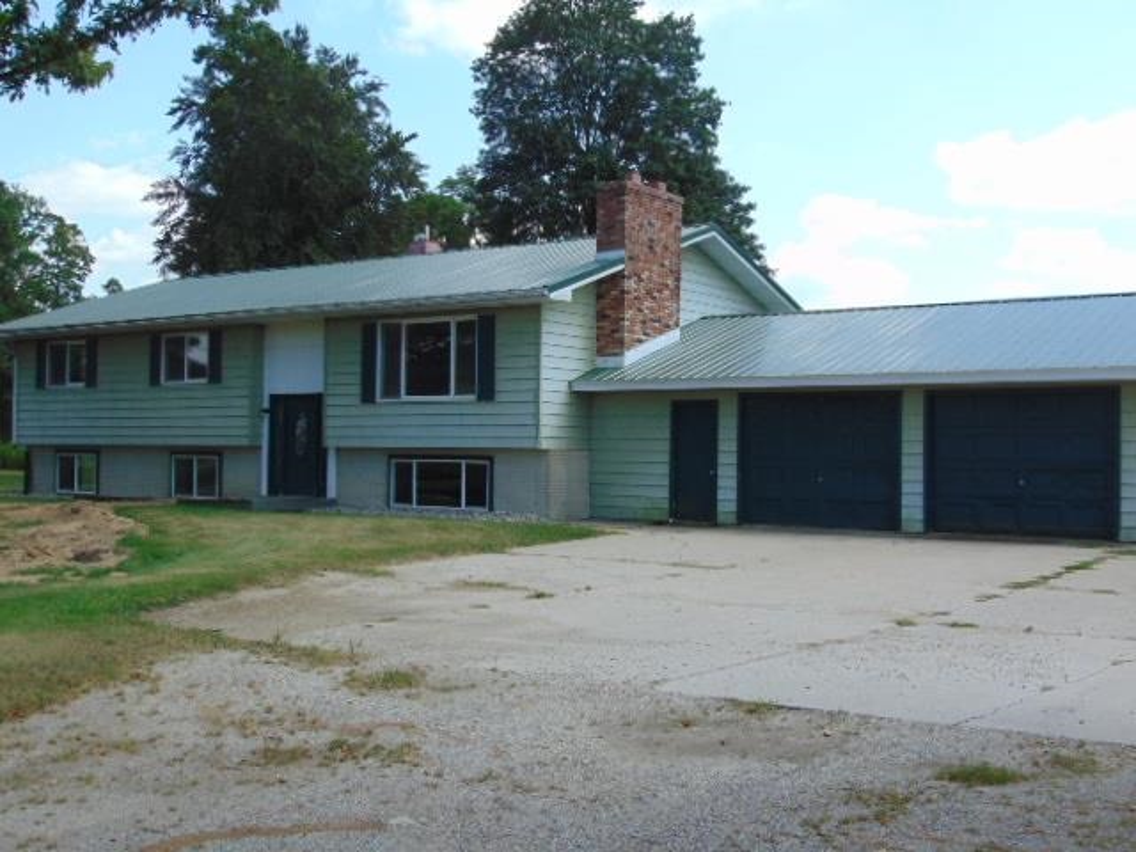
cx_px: 568
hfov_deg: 44.8
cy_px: 426
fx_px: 1378
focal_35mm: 42
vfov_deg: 34.3
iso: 80
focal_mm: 7.6
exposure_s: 1/500
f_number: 3.3
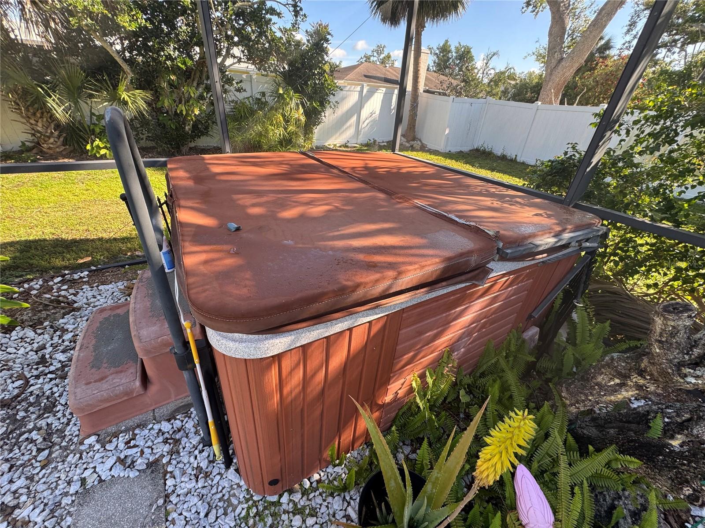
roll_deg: -5.1
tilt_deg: -30.2
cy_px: 264
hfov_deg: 102.1
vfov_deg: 85.7
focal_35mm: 14
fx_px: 285
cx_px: 352
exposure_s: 1/112
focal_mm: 2.22
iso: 40
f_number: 2.2
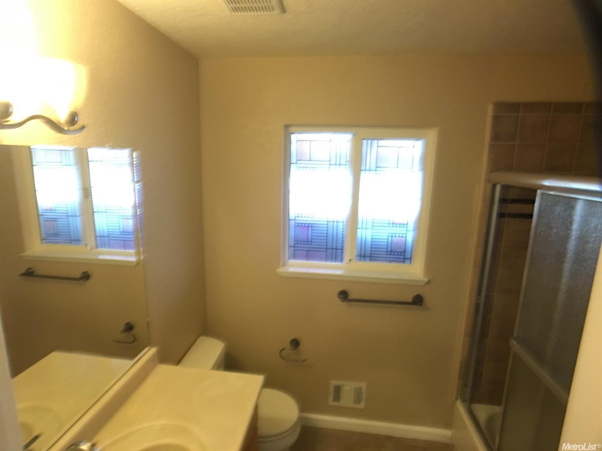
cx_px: 301
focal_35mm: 29
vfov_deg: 48.2
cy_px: 226
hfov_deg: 61.7
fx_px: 504
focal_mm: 4.15
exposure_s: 1/15
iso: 80
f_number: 2.2
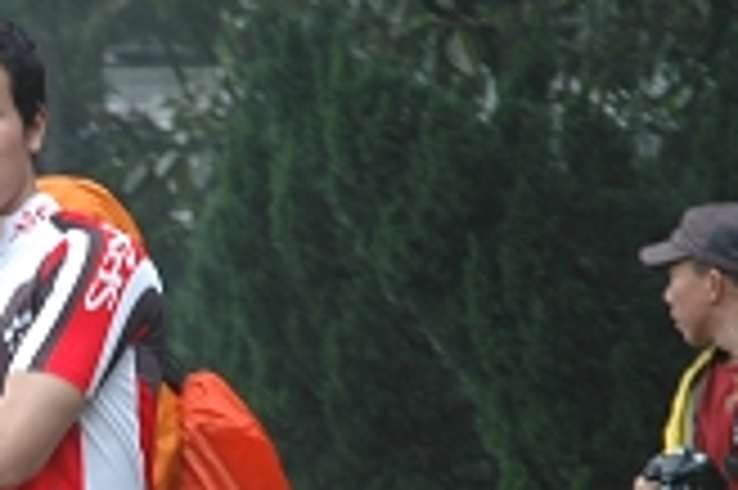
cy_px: 589
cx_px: -22
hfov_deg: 7.3
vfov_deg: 4.8
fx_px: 5796
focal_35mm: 283
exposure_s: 1/50
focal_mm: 62
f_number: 4.5
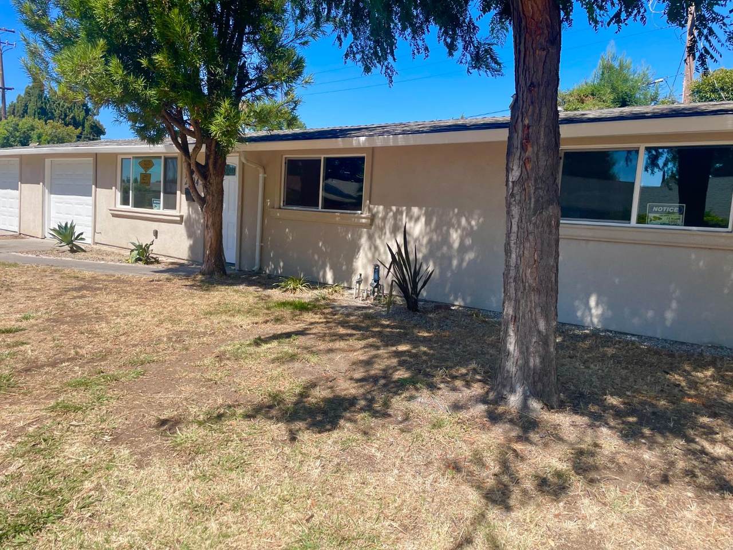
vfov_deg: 53.1
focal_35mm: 26
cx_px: 366
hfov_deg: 67.3
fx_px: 551
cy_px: 275
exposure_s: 1/2398
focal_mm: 4.2
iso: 32
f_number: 1.6
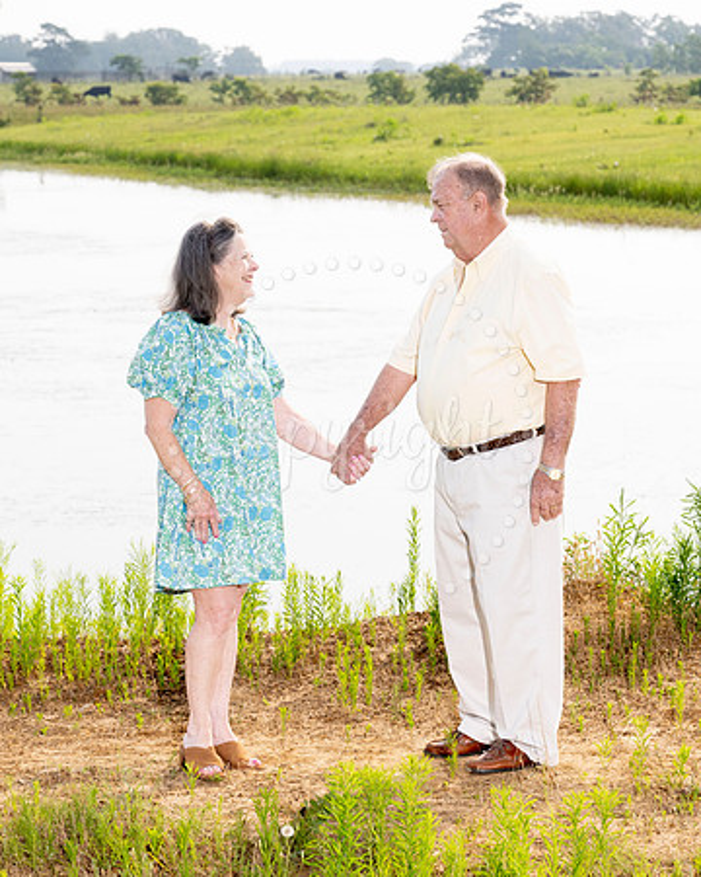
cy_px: 456
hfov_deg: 11.6
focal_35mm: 133
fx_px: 3456
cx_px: 424
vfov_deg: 14.4
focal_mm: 84
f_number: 7.1
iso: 320
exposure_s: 1/200
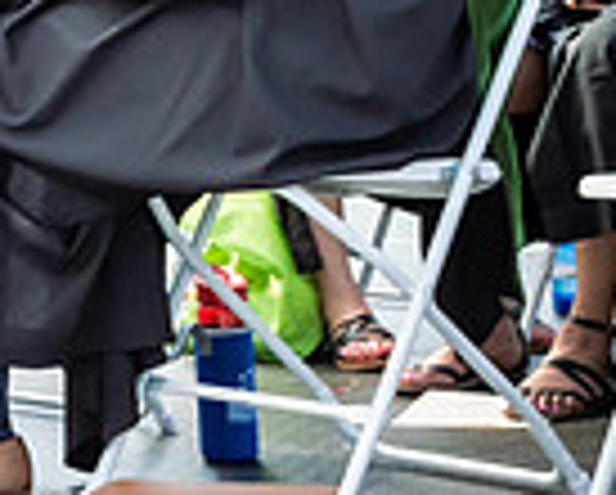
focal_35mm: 187
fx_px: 3414
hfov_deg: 9.6
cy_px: -194
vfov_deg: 8.2
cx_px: -623
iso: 200
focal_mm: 27
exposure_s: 1/500
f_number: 7.1
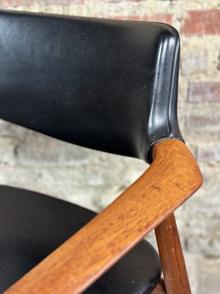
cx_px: 110
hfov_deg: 30.3
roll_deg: +3.6
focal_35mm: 48
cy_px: 147
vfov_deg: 39.7
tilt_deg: -28.8
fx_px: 407
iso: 250
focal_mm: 6.86
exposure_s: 1/50
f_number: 1.78
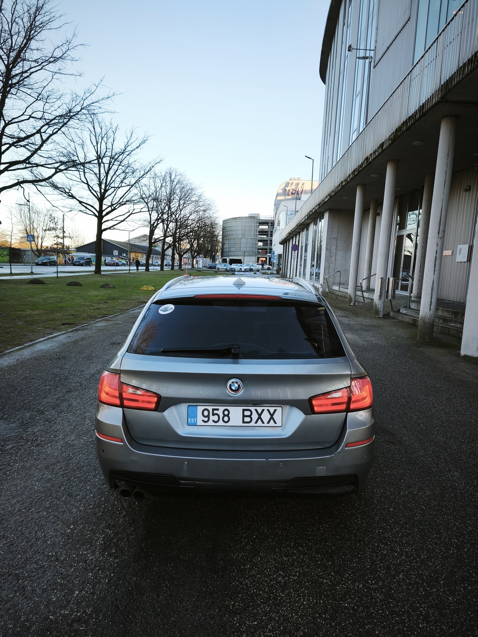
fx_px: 423
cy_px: 318
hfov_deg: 58.9
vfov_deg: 73.9
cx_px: 239
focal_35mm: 23
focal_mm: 5.35
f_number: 1.7
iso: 50
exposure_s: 1/311
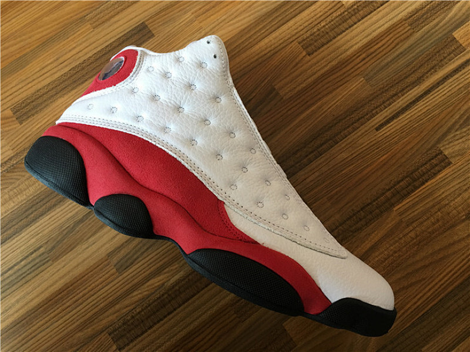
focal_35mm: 29
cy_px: 176
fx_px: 394
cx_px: 235
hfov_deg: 61.7
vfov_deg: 48.2
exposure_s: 1/33
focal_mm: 4.15
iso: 64
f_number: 2.2
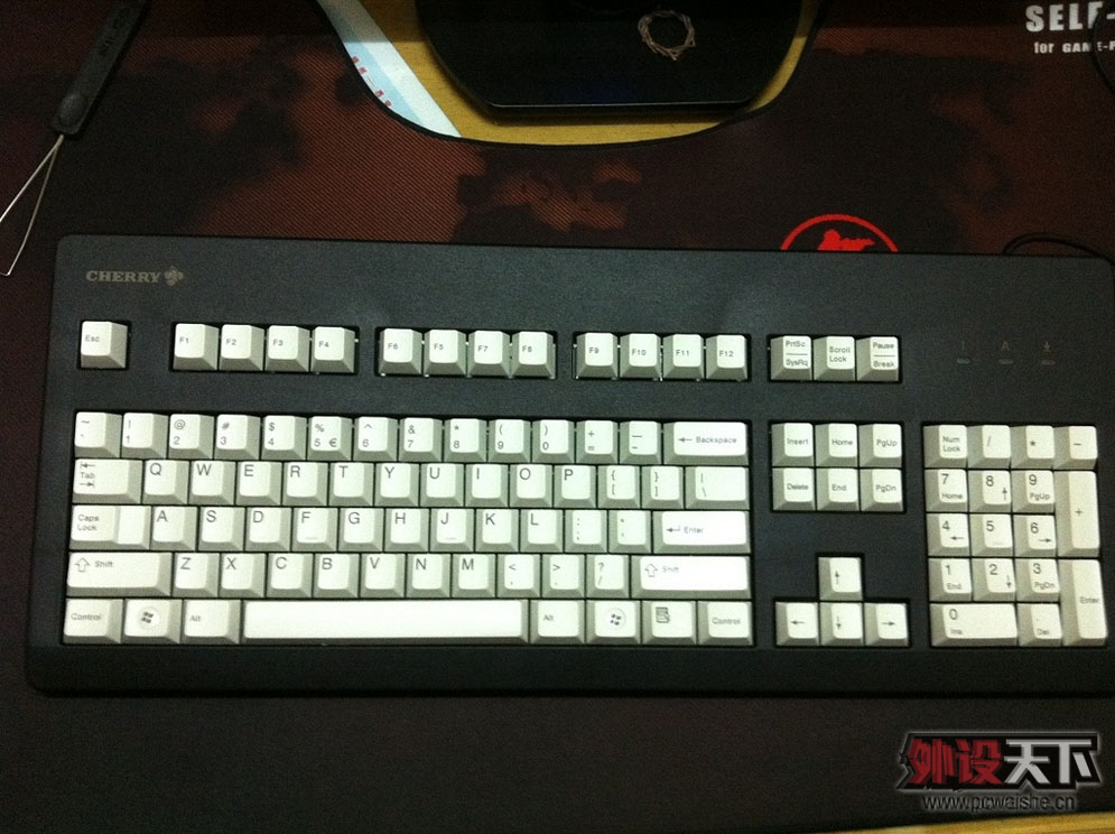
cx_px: 558
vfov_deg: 40.6
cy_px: 417
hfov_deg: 52.7
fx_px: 1126
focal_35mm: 35
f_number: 2.8
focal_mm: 3.85
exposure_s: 1/15
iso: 400
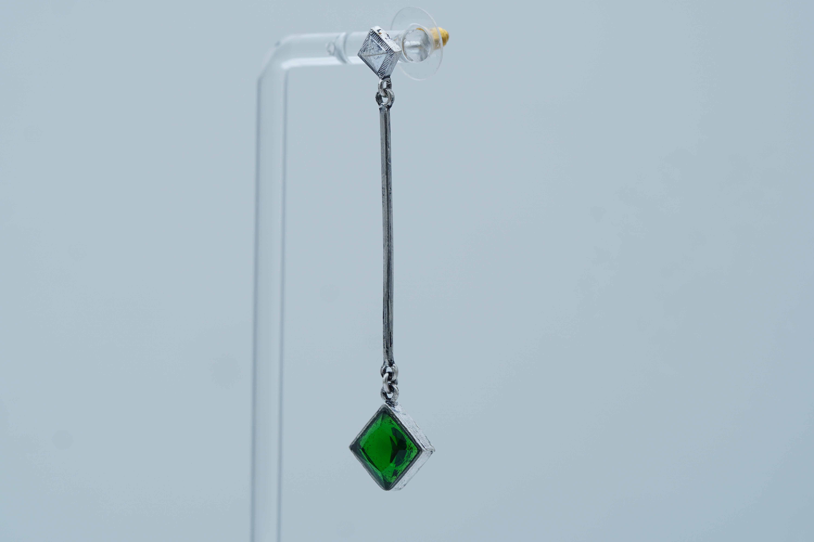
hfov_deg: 15.2
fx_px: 3052
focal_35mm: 135
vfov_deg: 10.2
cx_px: 407
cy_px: 271
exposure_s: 1/80
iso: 160
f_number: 5.6
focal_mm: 90
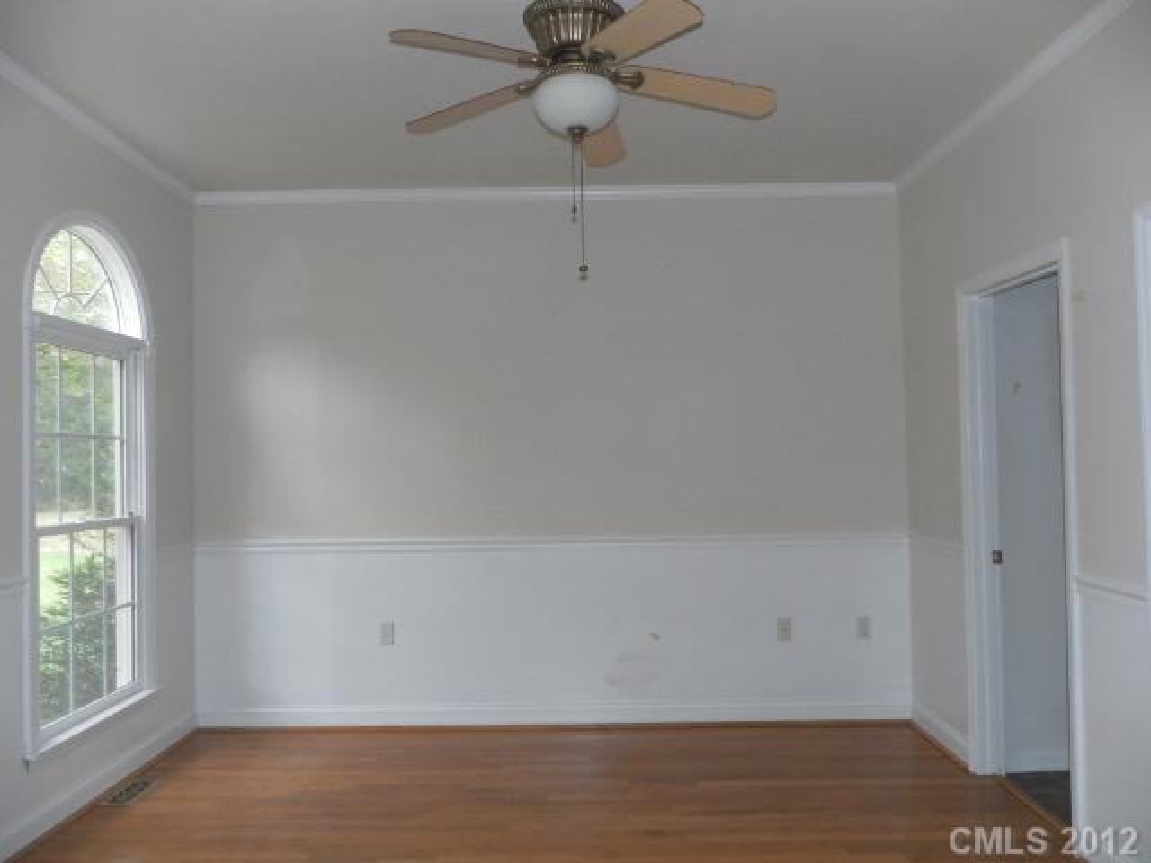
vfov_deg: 53.1
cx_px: 576
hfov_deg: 67.3
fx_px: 865
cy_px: 432
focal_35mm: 26
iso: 200
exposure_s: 1/30
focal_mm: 4.6
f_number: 2.8
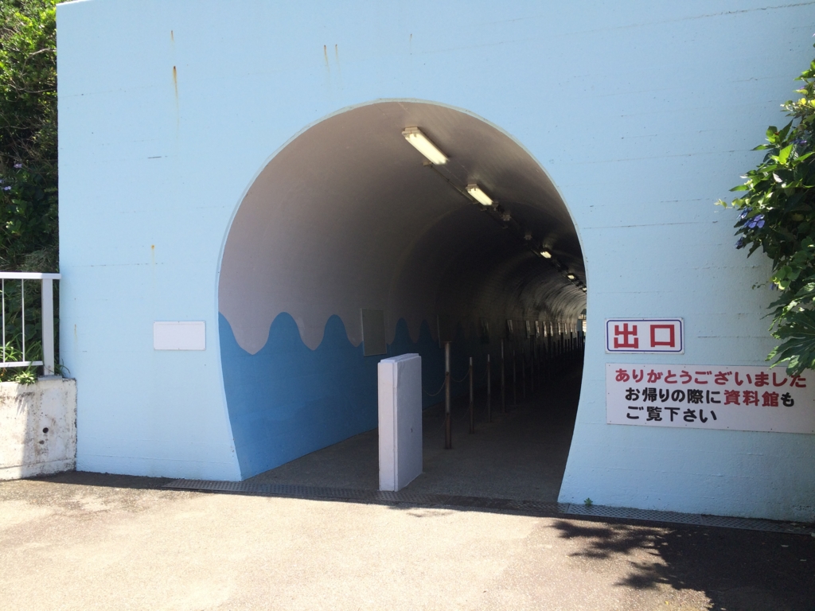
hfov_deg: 61.7
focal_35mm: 29
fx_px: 683
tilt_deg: -0.1
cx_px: 408
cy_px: 306
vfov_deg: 48.2
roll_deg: +1.0
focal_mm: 4.15
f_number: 2.2
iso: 32
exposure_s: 1/746
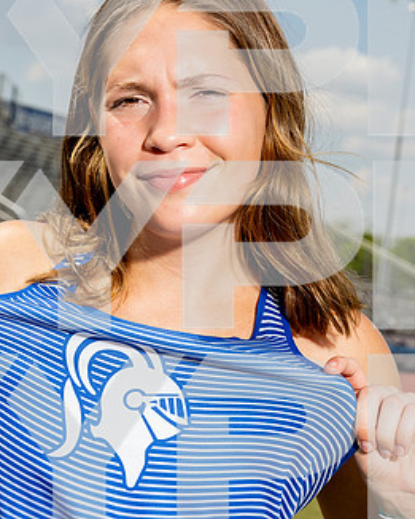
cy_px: 243
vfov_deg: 17.6
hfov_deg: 14.1
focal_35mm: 109
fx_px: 1673
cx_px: 146
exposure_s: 1/250
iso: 100
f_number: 8
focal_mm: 61
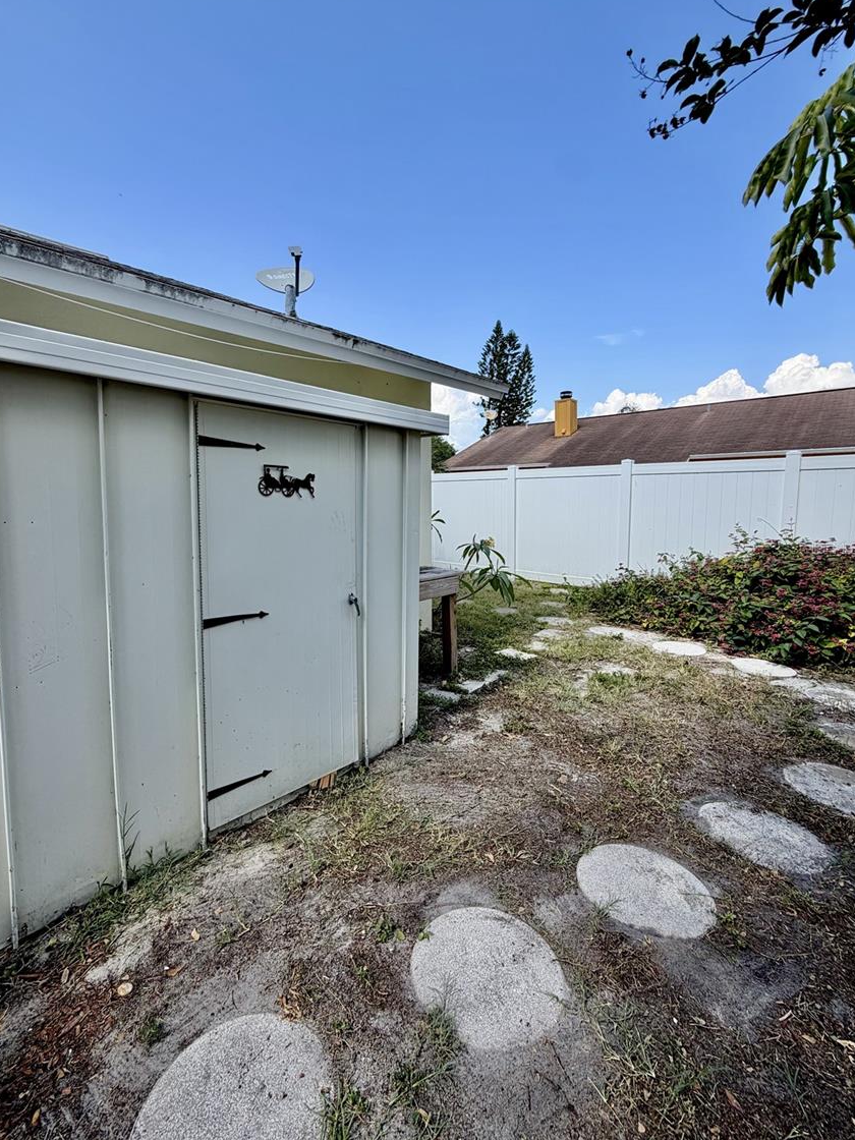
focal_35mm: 15
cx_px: 404
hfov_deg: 81.7
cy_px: 548
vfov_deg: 98.1
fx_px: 494
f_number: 2.2
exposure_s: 1/770
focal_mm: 2.22
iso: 32
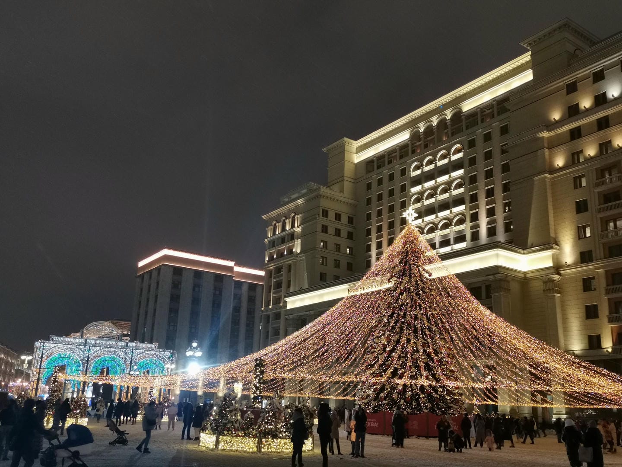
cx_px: 311
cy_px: 234
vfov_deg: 41.8
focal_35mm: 34
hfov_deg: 54.0
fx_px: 611
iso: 250
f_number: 1.8
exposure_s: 1/36
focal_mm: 4.75
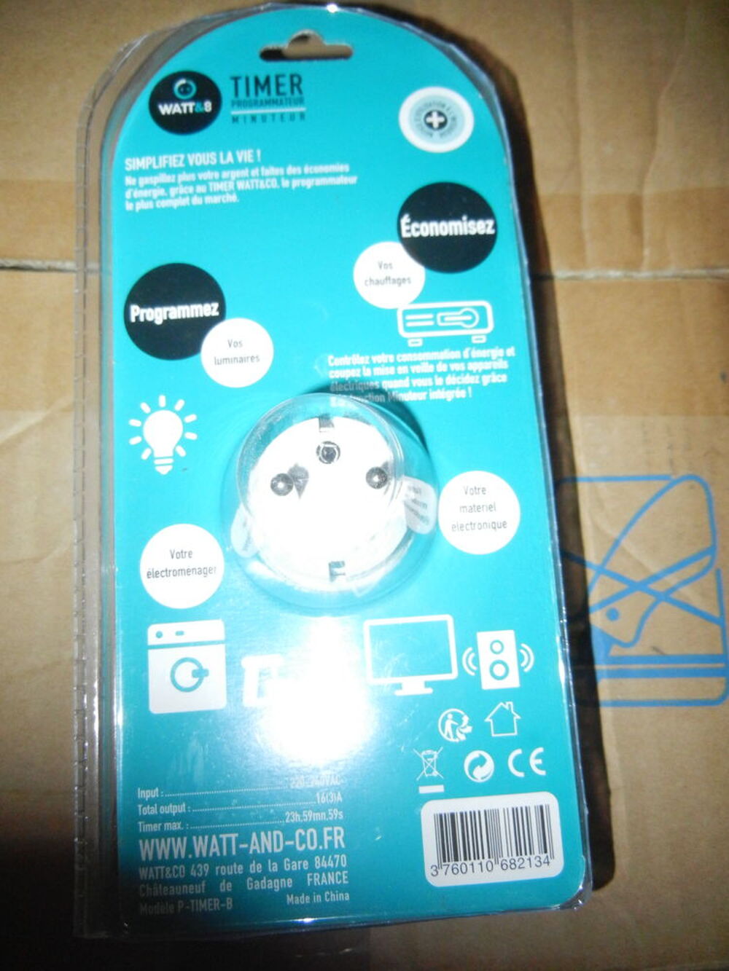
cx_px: 364
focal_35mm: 30
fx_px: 842
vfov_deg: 60.0
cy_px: 486
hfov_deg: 46.8
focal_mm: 5.4
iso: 800
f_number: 3.5
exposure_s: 1/30
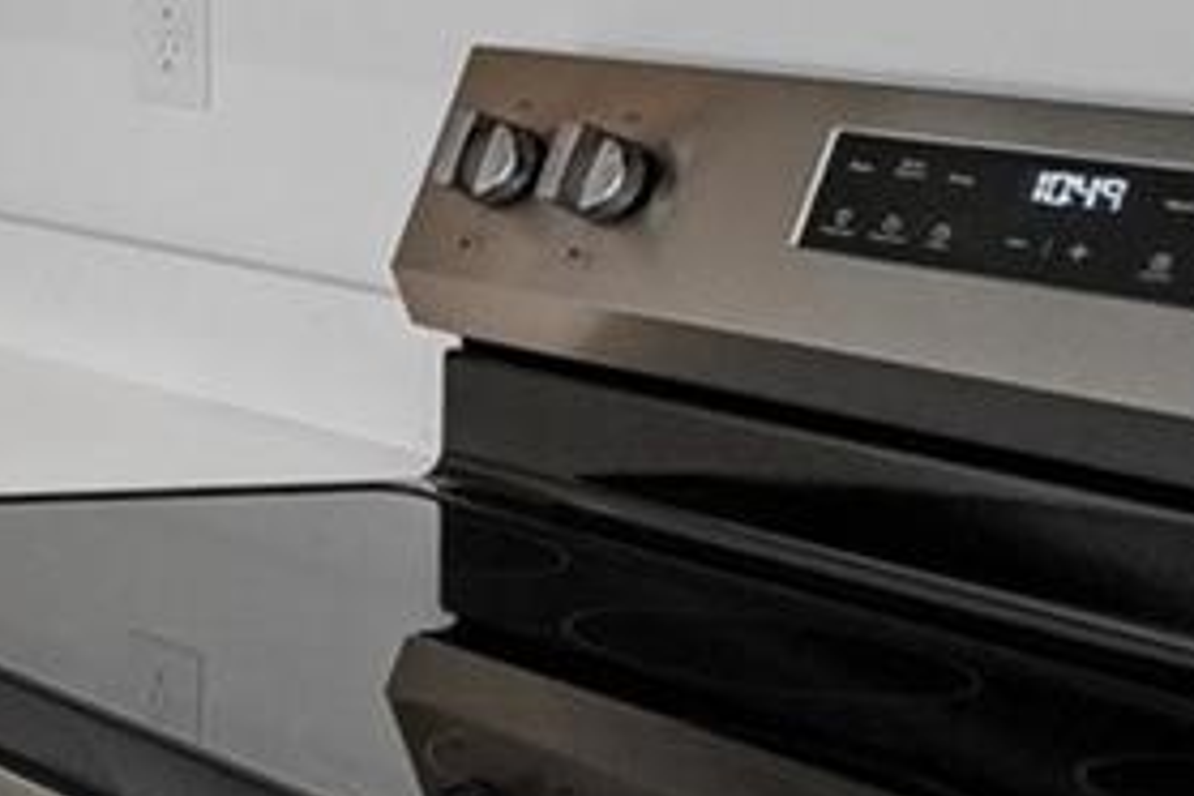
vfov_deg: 15.3
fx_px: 2852
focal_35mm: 86
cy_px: -154
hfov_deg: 13.7
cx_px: -1892
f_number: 8
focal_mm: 10
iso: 400
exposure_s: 1/30
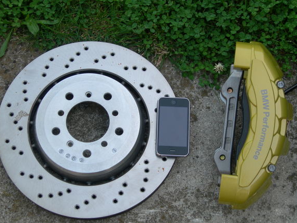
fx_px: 584
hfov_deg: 28.5
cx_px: 154
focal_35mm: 68
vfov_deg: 21.6
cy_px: 117
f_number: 3.5
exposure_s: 1/112
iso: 50
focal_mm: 12.7
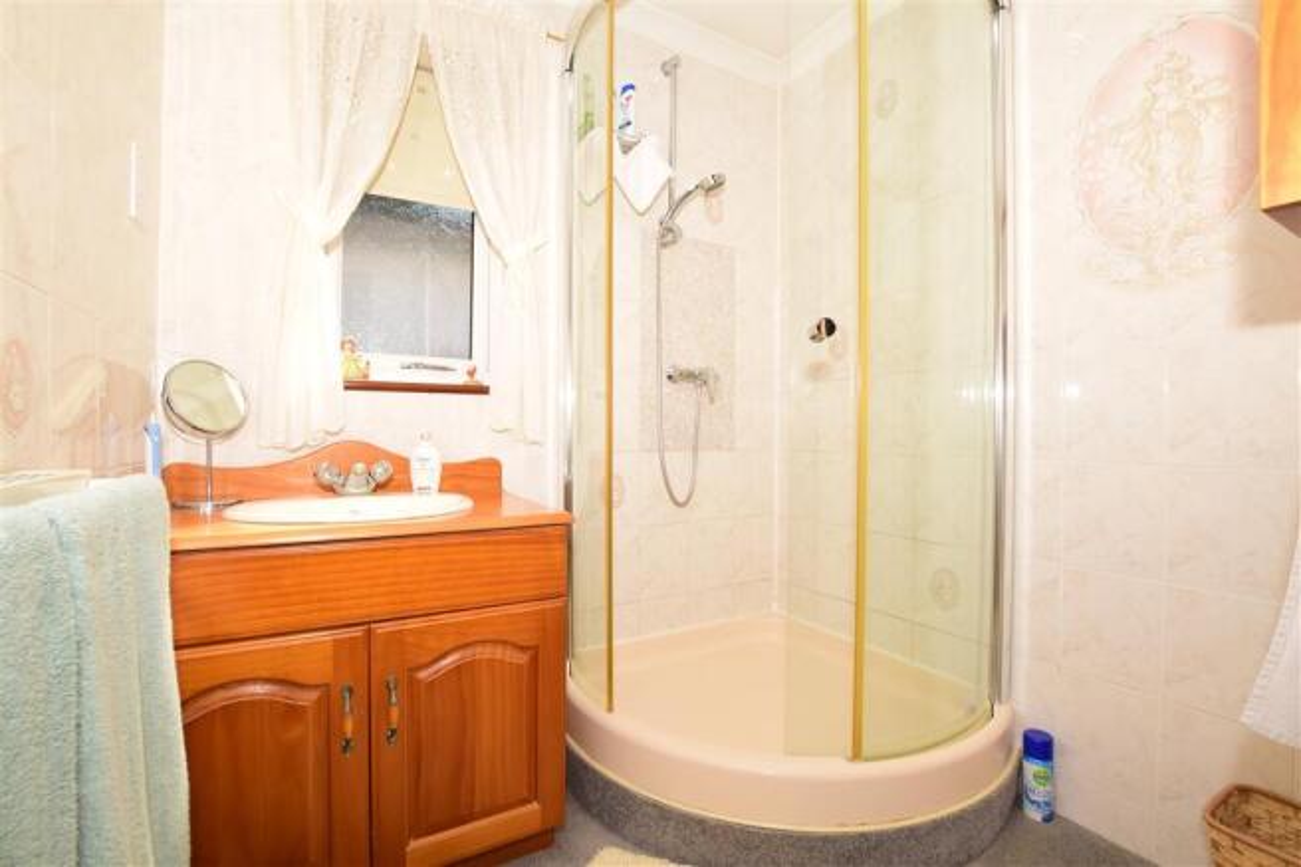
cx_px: 650
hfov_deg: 100.4
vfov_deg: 77.3
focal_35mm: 15
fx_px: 542
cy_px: 434
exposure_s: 1/200
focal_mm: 10
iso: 400
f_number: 14
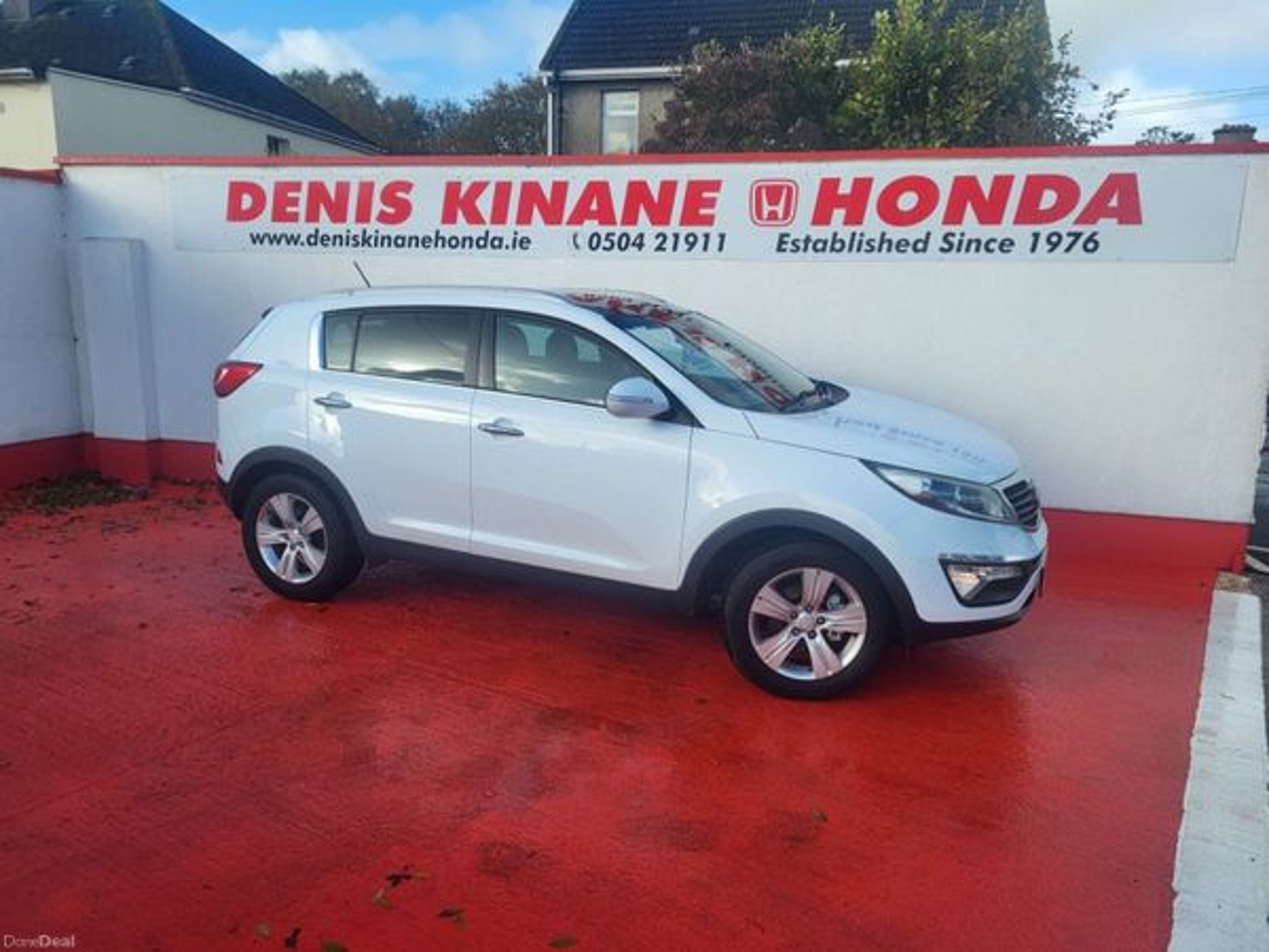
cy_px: 476
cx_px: 634
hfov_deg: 67.3
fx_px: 953
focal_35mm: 26
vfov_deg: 53.1
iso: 40
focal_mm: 5.4
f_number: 1.8
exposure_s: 1/1173
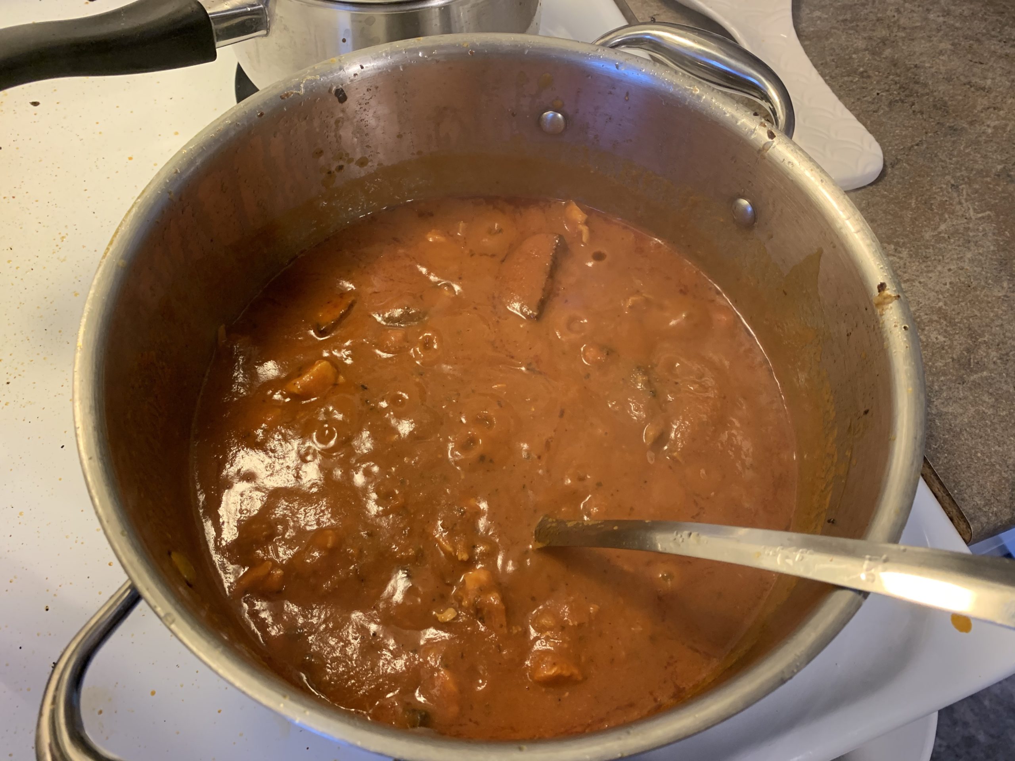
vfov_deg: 53.1
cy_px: 380
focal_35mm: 26
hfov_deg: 67.3
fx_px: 762
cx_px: 508
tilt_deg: -60.8
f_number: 1.8
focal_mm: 4.25
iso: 200
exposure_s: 1/60
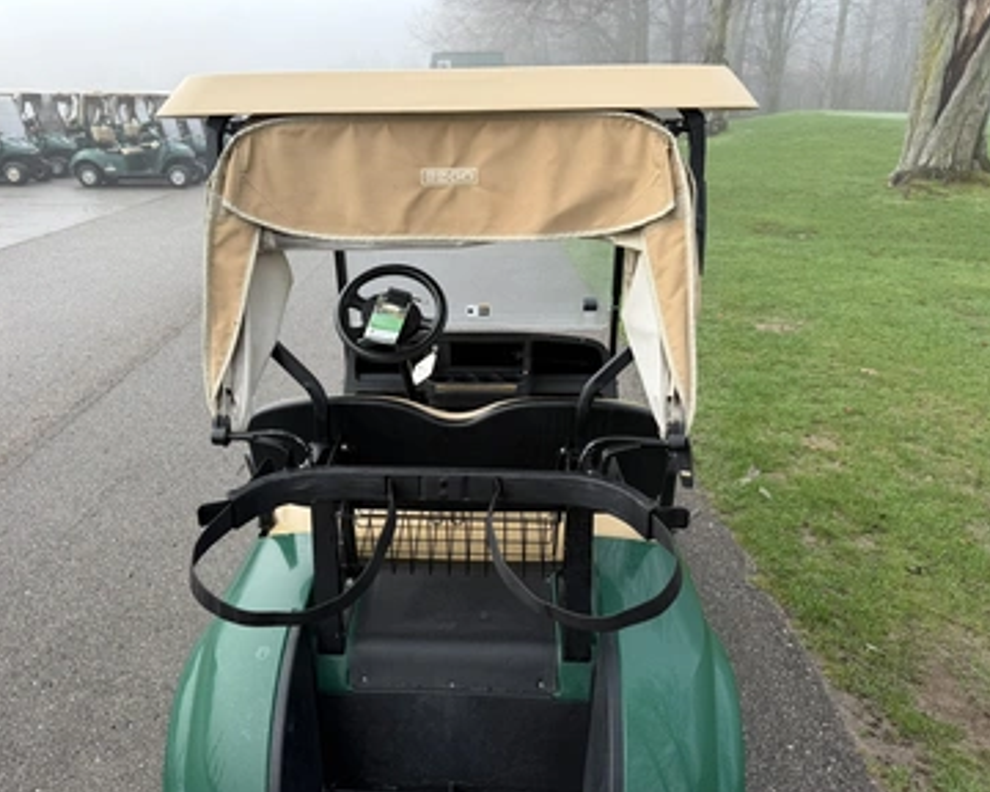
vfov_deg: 54.9
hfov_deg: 65.9
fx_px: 762
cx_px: 448
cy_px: 407
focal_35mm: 26
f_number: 1.78
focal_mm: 6.76
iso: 80
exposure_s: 1/426
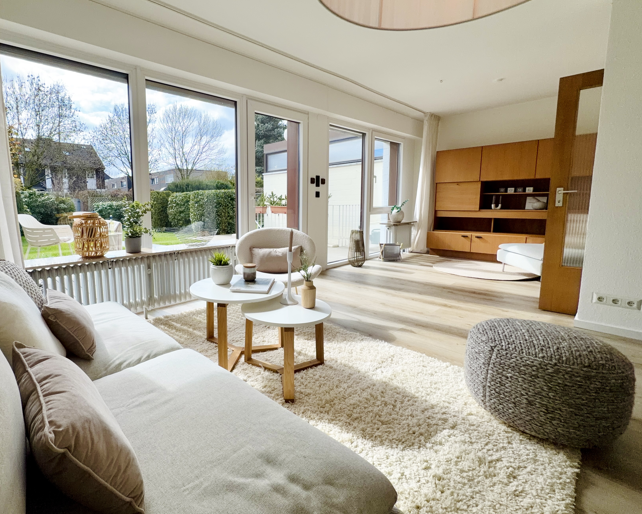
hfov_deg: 88.1
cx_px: 246
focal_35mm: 17
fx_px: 323
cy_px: 239
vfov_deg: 76.9
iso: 40
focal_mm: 2.22
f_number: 2.2
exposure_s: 1/596
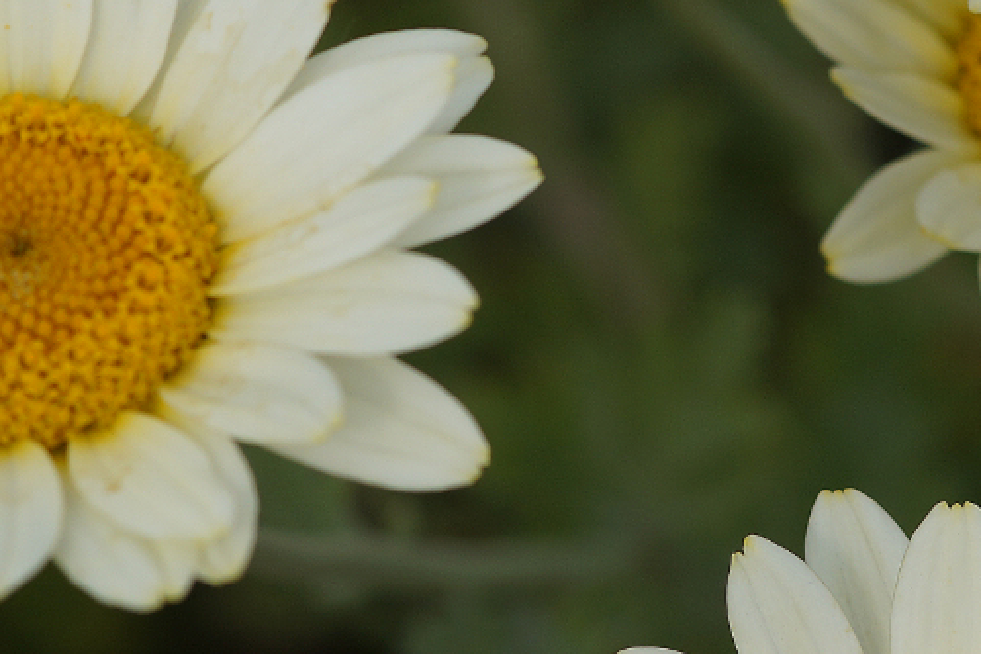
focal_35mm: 359
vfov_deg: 3.8
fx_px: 9782
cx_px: 687
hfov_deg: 5.7
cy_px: 61
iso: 100
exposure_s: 1/500
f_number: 6.3
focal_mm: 100
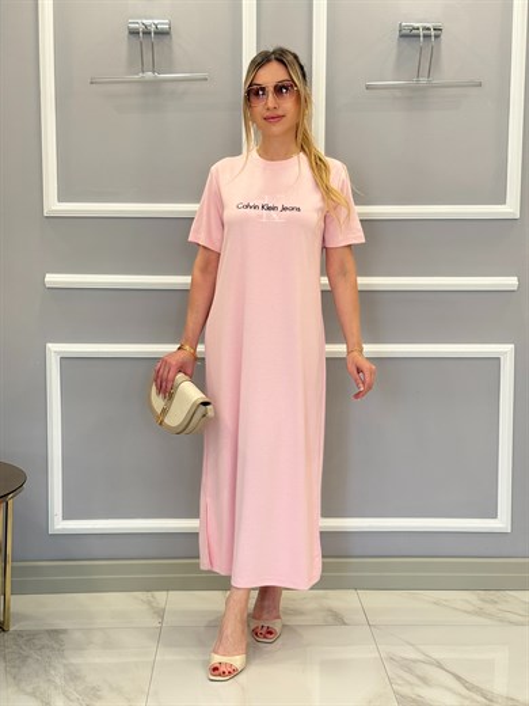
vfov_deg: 39.7
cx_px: 264
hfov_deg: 30.3
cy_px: 353
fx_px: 978
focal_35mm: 48
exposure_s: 1/121
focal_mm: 6.76
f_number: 1.78
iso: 80
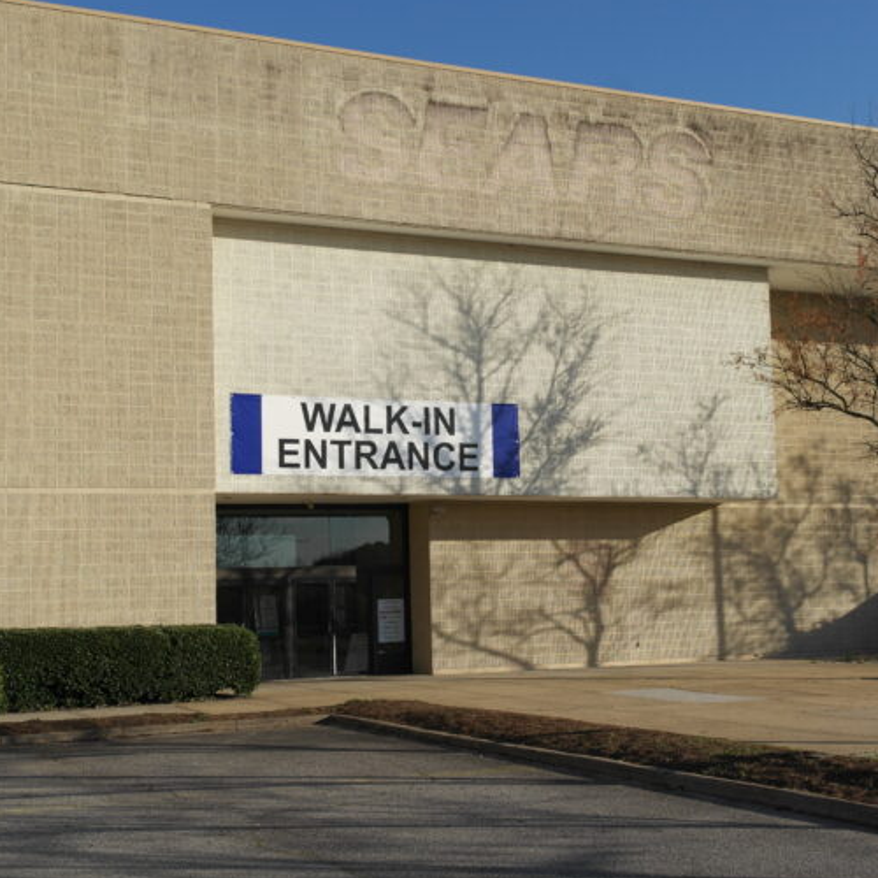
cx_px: 499
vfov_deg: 36.1
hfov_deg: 36.0
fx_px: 1349
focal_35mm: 47
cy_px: 439
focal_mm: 24
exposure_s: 1/320
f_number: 7.1
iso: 100
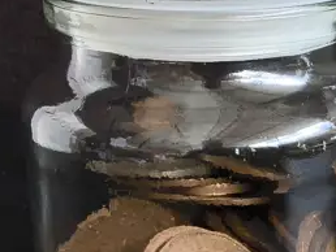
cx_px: 388
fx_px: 1040
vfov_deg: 13.8
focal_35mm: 107
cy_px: 174
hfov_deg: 17.6
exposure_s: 1/100
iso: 80
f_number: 2
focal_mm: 2.87
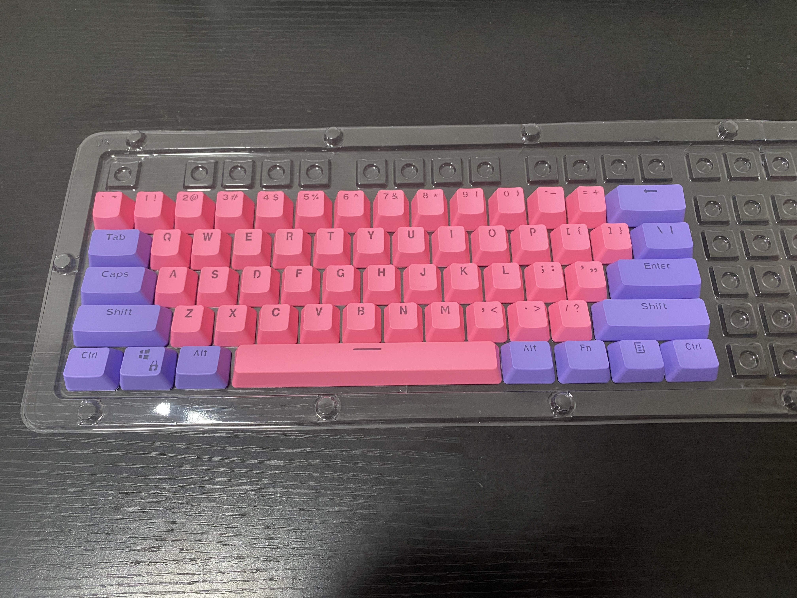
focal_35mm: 26
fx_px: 599
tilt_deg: -68.7
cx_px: 398
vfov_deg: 53.1
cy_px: 299
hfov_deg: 67.3
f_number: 1.8
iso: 400
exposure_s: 1/60
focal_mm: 4.25
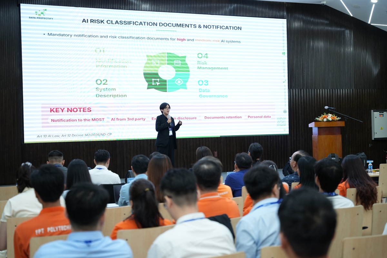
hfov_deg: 37.6
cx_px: 194
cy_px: 129
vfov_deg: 25.6
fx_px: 569
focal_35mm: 53
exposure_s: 1/161
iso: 640
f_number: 2.8
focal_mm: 52.9
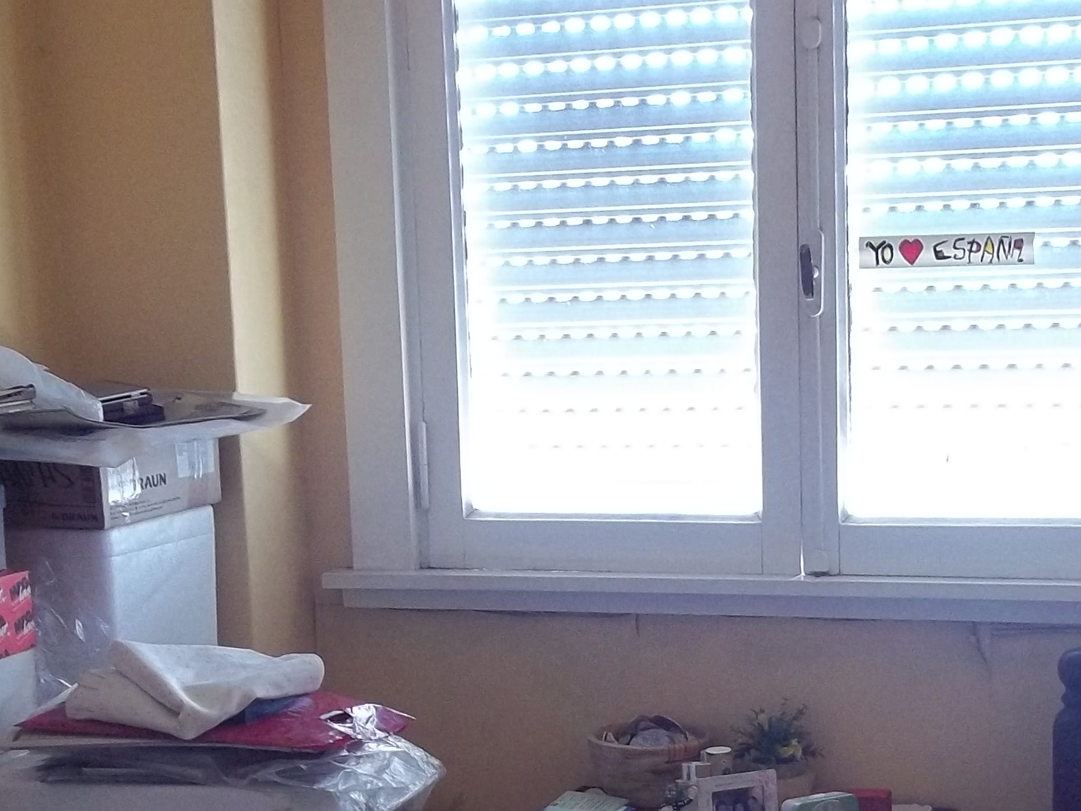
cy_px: 753
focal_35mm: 69
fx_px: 2155
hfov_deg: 28.1
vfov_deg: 20.8
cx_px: 607
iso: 160
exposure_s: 1/10
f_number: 2.9
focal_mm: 5.7
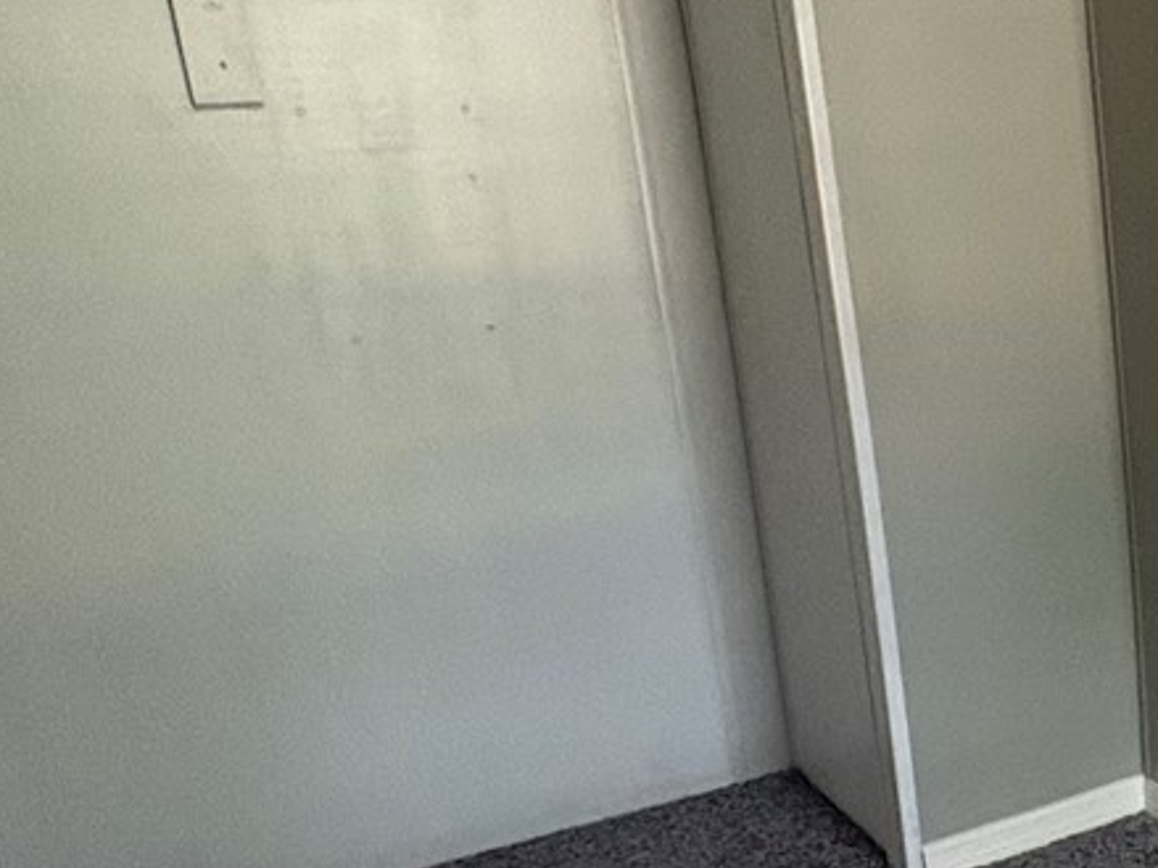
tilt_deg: -13.8
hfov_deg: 29.3
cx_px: 1548
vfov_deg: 28.5
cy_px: 530
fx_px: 1706
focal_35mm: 51
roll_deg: +1.1
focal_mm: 2.22
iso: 500
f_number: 2.2
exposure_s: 1/60
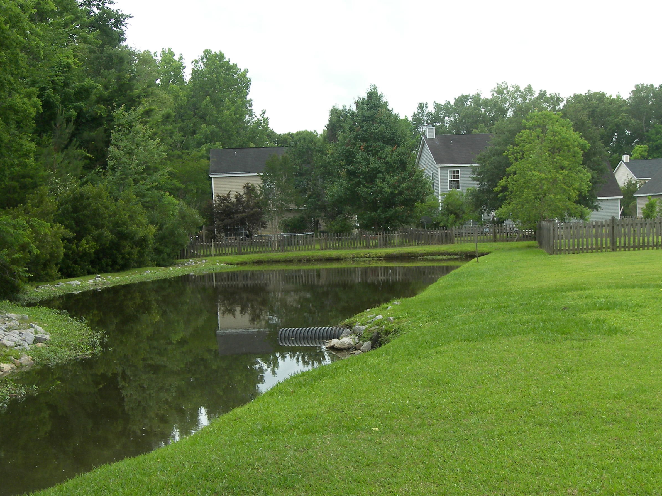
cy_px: 288
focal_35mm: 53
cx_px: 314
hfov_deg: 36.2
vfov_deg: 27.5
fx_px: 1014
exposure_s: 1/320
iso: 100
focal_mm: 8.8
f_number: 3.2
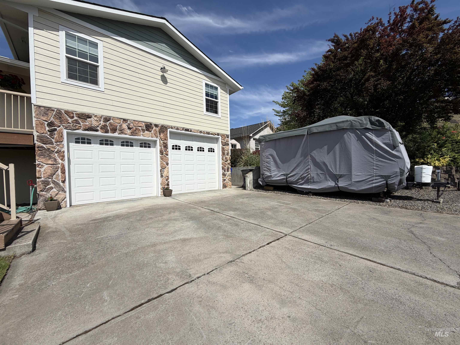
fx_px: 186
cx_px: 230
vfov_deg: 85.7
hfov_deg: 102.1
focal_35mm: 14
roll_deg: +1.9
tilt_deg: +0.5
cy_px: 172
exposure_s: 1/1572
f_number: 2.2
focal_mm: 2.22
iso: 20
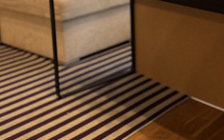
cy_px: 3
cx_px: 193
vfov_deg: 19.5
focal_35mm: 65
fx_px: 397
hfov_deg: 30.4
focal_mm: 6.86
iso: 100
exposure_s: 1/100
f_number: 1.78
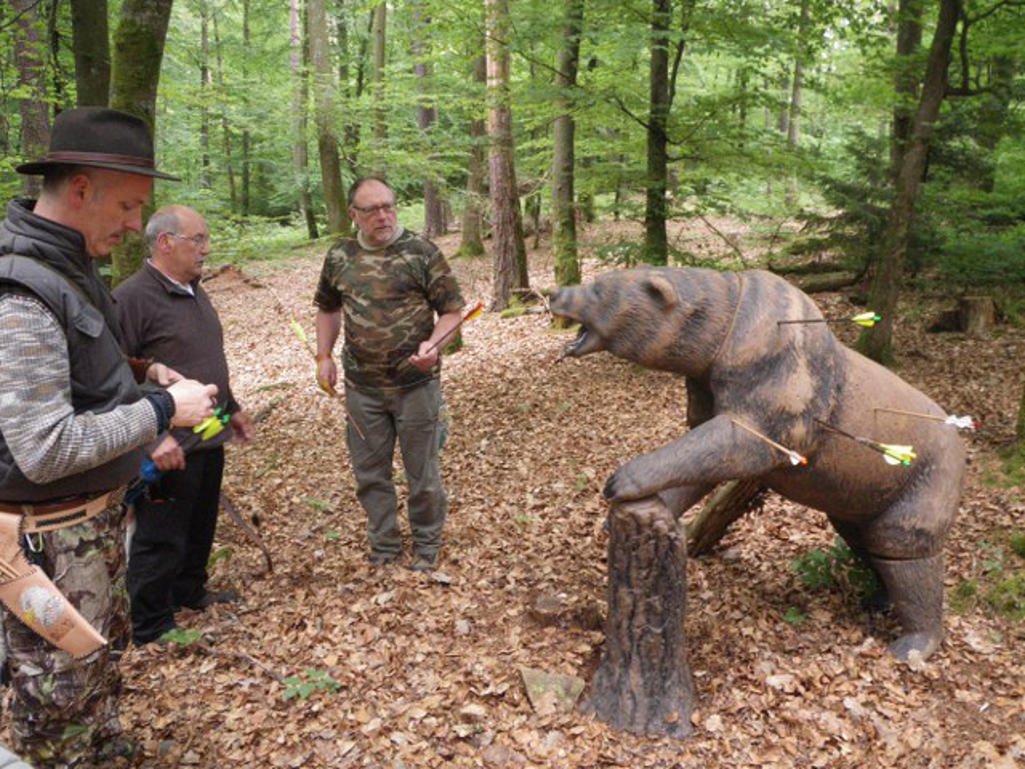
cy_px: 384
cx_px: 512
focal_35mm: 28
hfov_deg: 63.4
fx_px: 829
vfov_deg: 49.7
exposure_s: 1/50
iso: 320
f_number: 3.5
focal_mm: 5
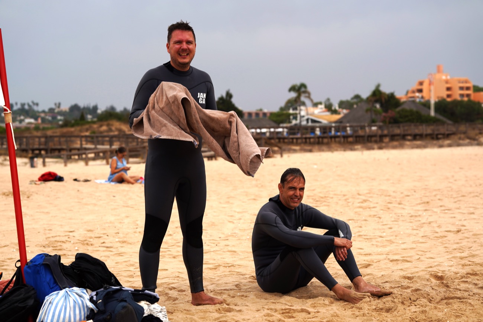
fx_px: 1140
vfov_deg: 16.1
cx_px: 242
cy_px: 161
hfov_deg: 23.9
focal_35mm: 85
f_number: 4
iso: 100
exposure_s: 1/1000
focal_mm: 85
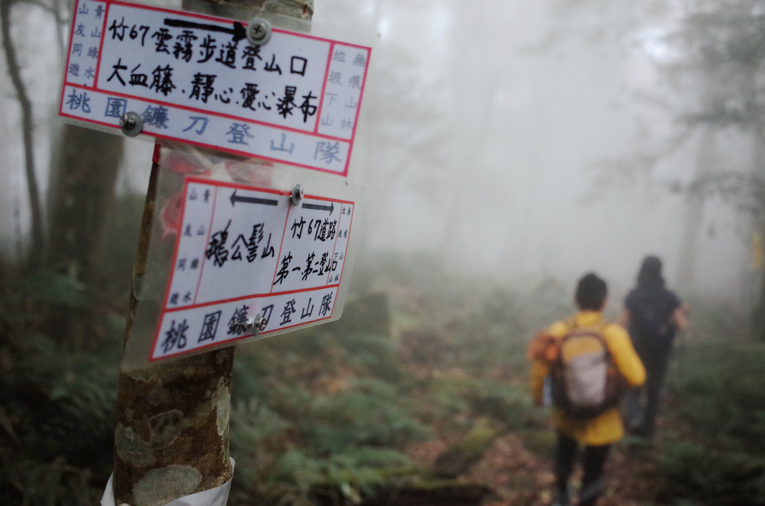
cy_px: 253
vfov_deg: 46.2
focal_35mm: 28
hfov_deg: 65.6
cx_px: 382
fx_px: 594
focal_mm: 18.3
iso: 1600
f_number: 2.8
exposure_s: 1/125
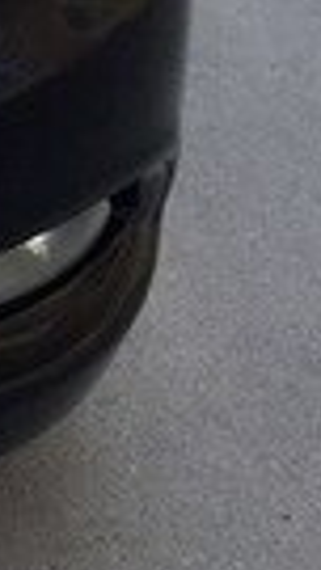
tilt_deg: -14.6
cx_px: -836
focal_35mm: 155
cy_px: -247
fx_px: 2344
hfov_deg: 6.6
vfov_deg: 13.2
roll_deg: -1.5
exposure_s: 1/341
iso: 32
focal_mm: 4.15
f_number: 2.2
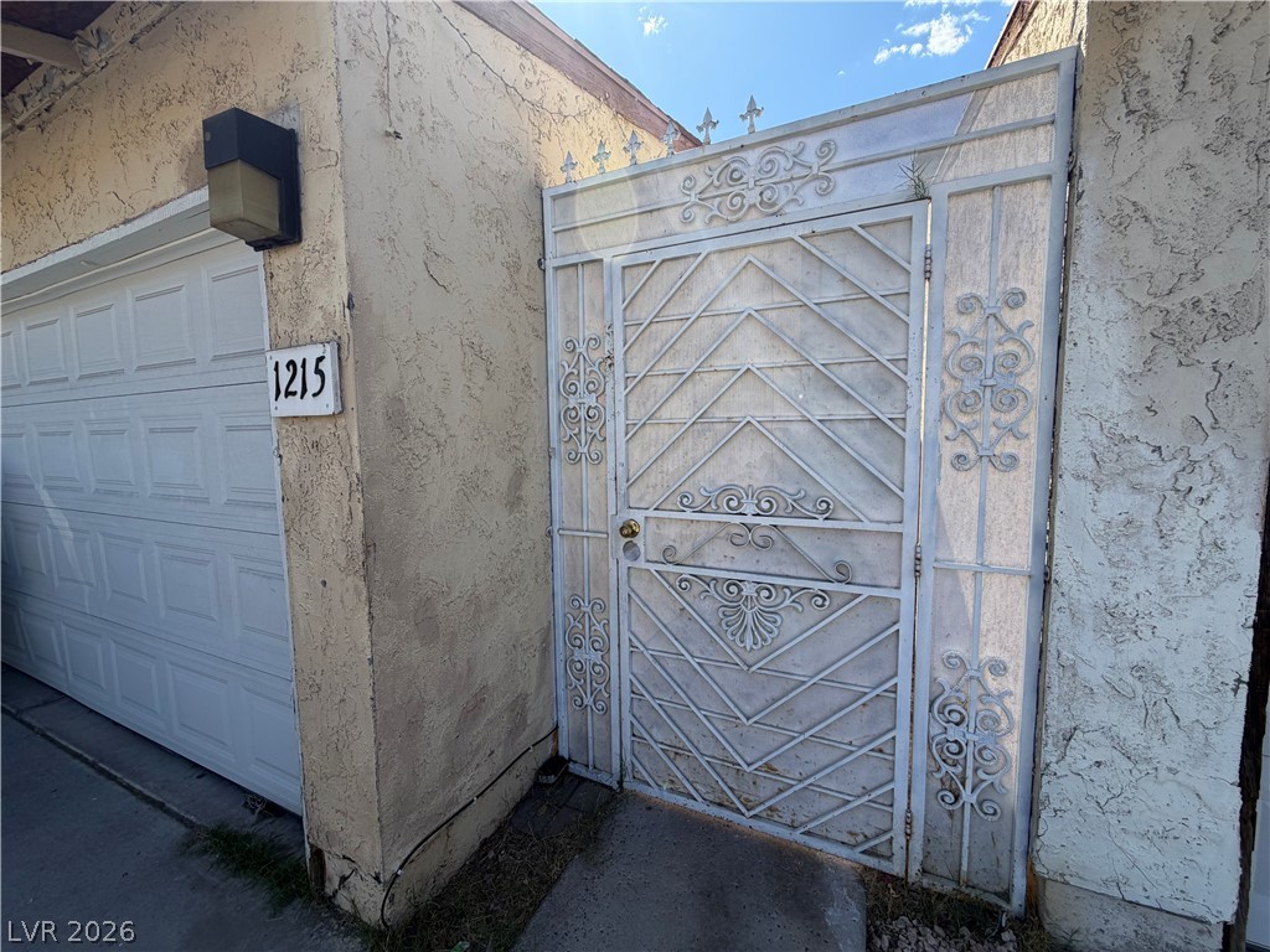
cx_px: 635
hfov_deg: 102.1
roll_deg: +0.9
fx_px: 514
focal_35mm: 14
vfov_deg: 85.7
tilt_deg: -4.9
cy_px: 476
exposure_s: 1/770
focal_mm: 2.22
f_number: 2.2
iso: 32
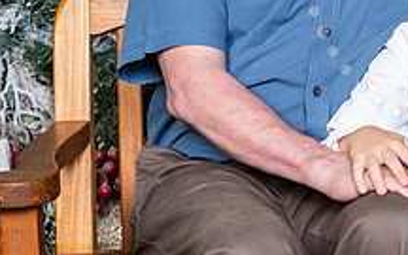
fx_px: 2580
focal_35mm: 232
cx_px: 482
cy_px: -43
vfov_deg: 5.6
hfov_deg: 8.9
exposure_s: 1/125
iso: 400
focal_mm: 85
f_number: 8
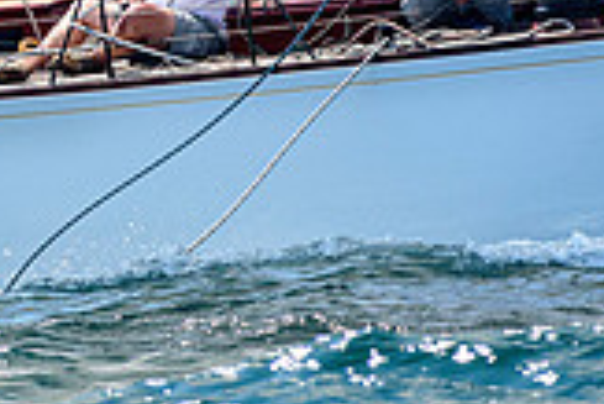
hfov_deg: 1.3
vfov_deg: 0.9
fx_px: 26935
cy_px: -202
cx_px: -196
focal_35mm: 1604
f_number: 5
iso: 400
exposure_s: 1/3200
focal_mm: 300
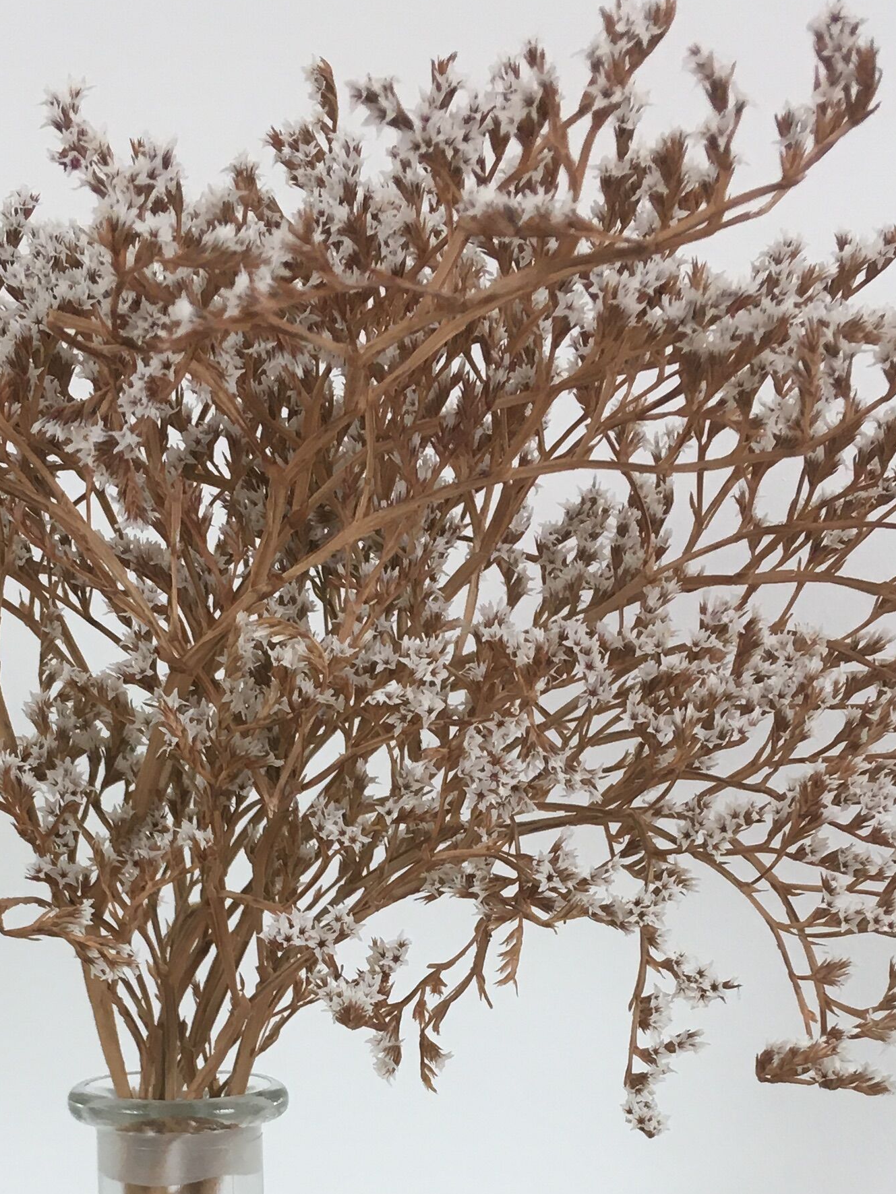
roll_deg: -0.2
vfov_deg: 28.1
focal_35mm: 66
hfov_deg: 22.2
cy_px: 1101
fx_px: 2278
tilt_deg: -8.2
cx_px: 316
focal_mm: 4.15
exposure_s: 1/33
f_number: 2.2
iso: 25
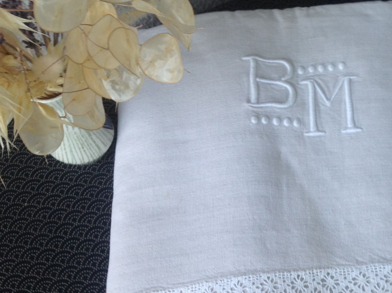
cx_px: 319
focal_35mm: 58
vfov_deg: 25.0
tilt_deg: -63.4
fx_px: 656
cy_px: 207
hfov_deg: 32.3
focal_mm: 4.28
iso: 50
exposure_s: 1/30
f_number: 2.4
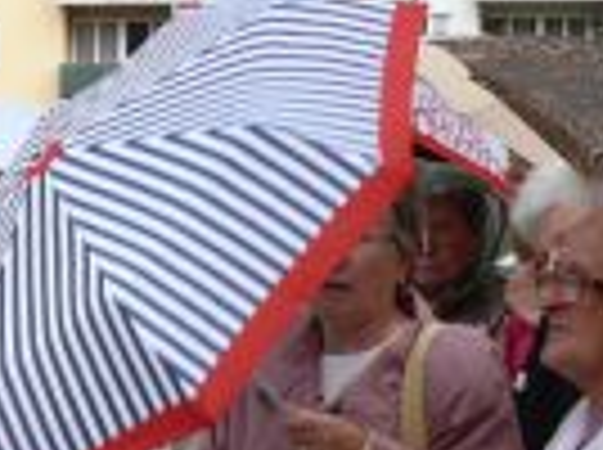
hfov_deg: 14.0
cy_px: 464
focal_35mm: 138
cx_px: -68
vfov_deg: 10.6
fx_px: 2400
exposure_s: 1/160
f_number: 2.8
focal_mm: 8.2
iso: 100
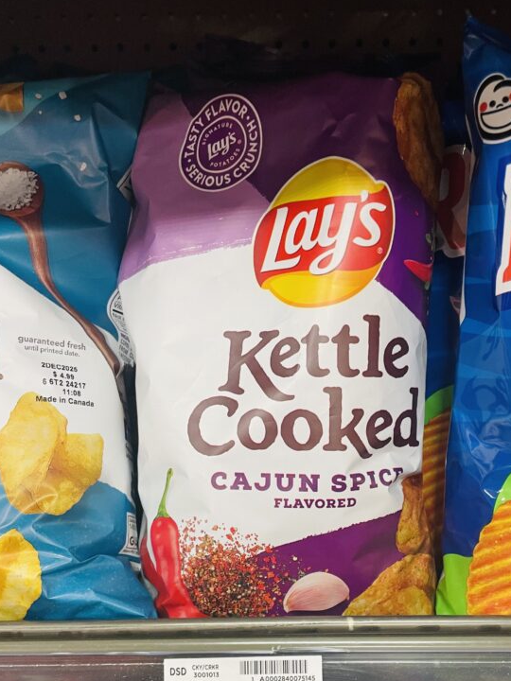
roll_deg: +2.0
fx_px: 728
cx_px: 297
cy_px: 463
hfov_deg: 38.6
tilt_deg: -27.1
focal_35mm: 37
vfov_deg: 49.1
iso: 125
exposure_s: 1/60
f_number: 1.6
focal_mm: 4.2
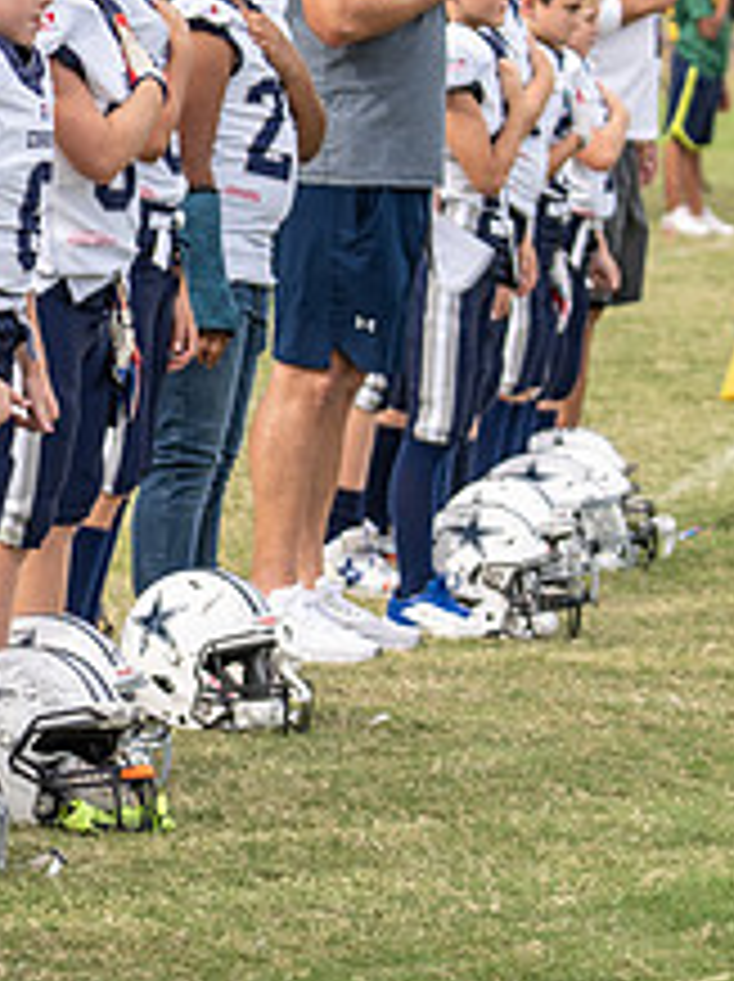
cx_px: -182
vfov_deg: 8.4
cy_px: 302
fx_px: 6714
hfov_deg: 6.2
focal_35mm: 237
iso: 160
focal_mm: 70
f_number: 2.8
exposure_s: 1/1250
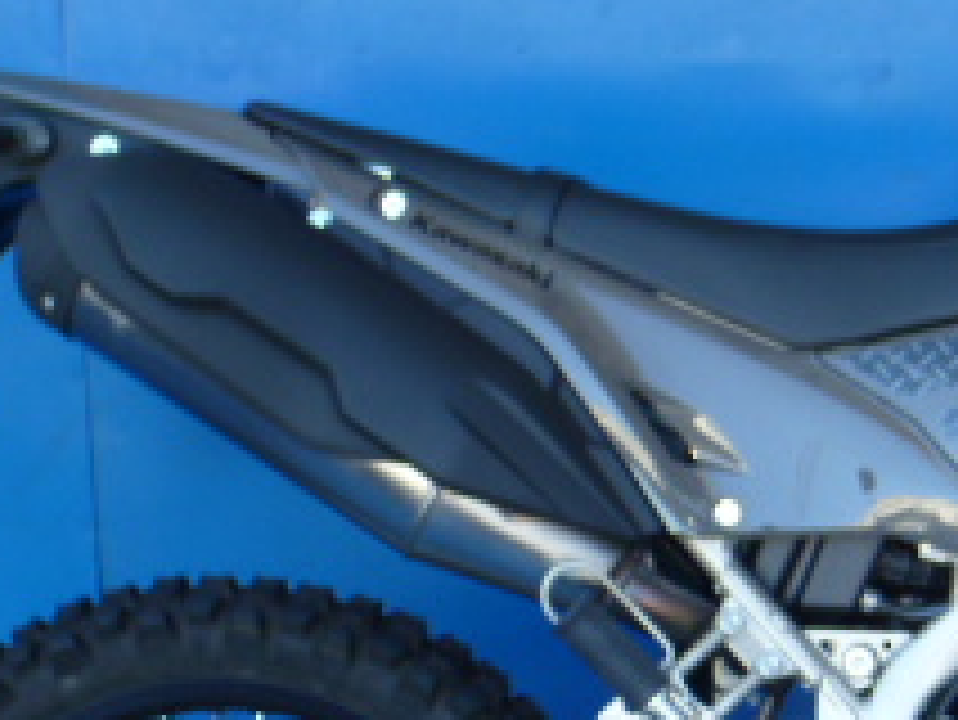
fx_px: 2741
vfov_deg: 14.9
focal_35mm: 99
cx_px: 1093
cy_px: 450
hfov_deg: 18.9
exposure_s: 1/60
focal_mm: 5.8
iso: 80
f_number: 2.6
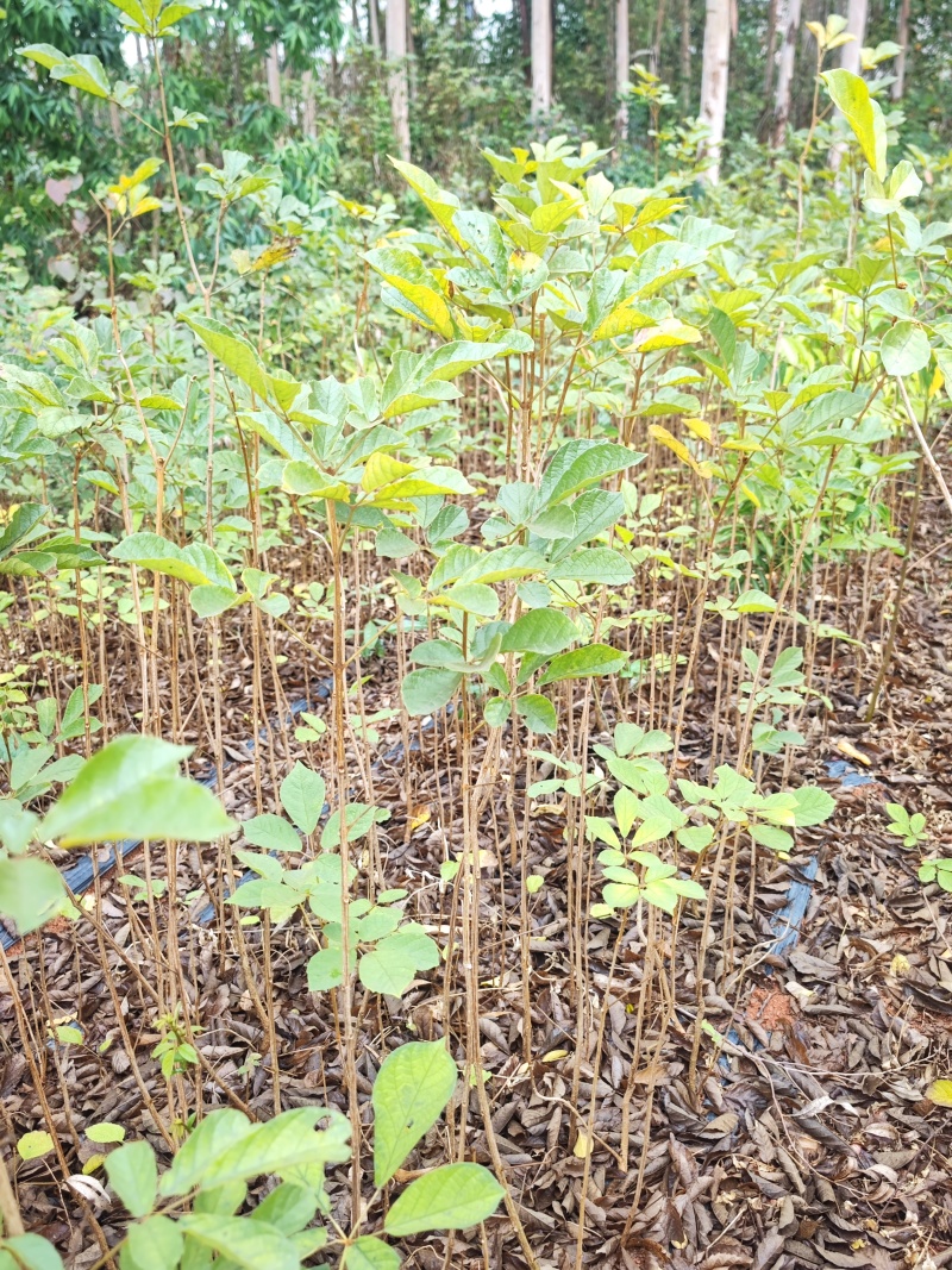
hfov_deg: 40.7
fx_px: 1284
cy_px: 635
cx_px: 476
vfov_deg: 52.6
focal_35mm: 35
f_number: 1.9
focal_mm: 8.7
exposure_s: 1/100
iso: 56
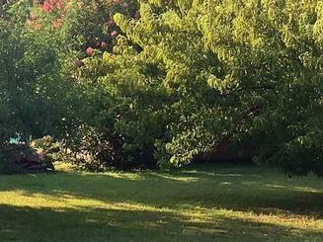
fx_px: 905
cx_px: -26
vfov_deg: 15.2
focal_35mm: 97
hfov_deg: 19.4
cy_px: 119
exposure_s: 1/191
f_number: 2.4
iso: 25
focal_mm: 3.3
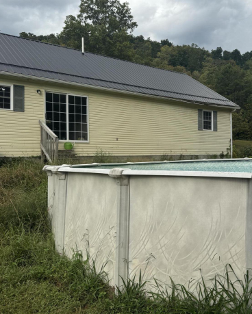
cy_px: 148
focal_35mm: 34
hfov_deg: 42.8
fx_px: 317
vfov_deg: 52.8
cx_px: 169
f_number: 1.78
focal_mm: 6.76
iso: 80
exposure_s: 1/2105
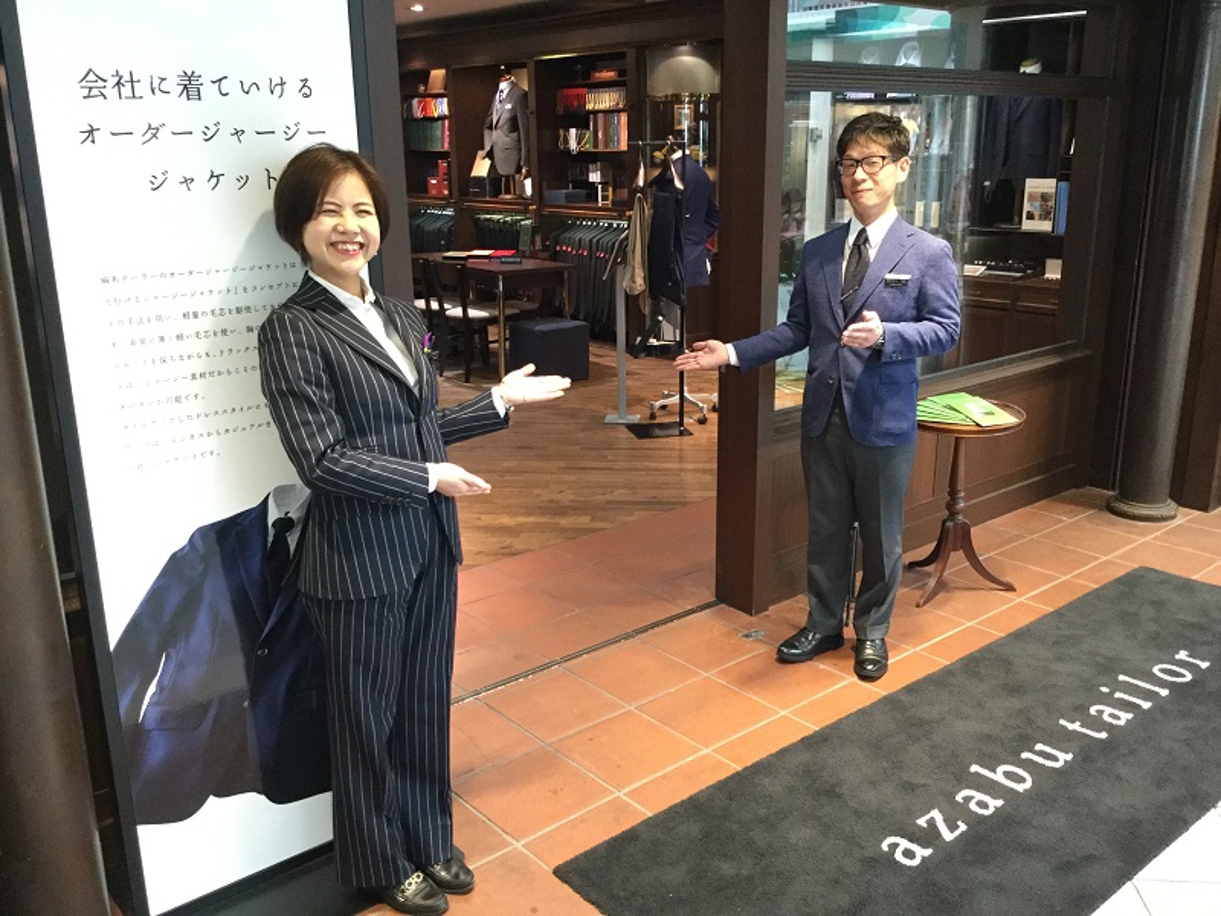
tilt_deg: -15.7
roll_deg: -0.3
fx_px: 1093
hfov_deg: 58.4
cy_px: 458
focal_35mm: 31
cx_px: 610
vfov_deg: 45.4
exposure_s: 1/30
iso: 160
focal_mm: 3.3
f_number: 2.4
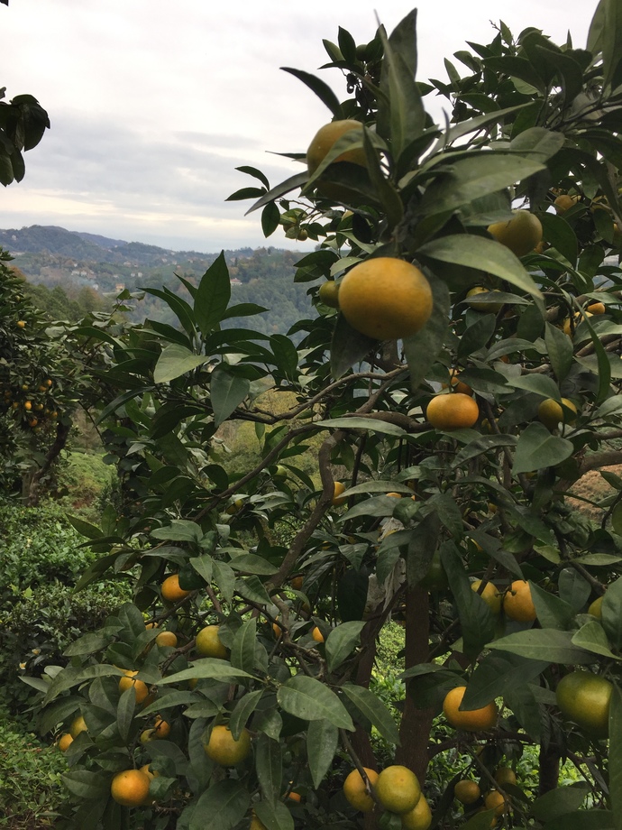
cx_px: 311
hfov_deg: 48.2
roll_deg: -2.4
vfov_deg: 61.7
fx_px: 695
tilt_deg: -9.8
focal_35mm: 29
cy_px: 415
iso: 32
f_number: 2.2
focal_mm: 4.15
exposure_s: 1/373
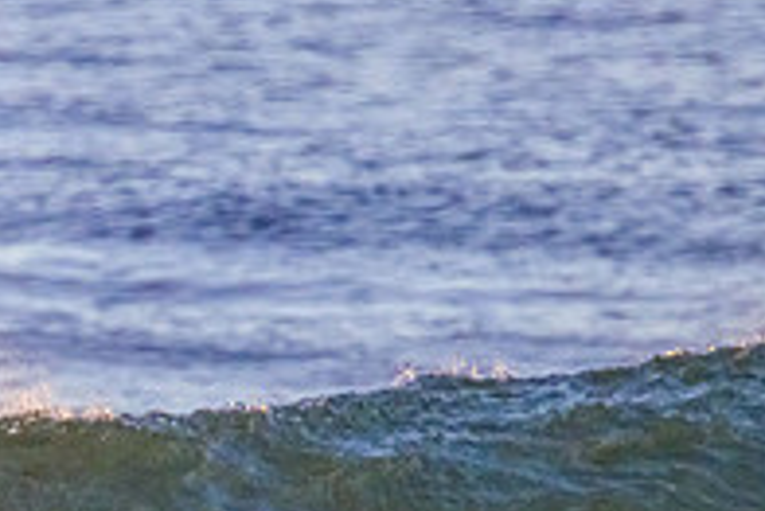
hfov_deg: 0.9
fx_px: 50356
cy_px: 638
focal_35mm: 2368
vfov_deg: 0.6
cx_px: -222
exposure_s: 1/1250
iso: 5600
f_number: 11
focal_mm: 800
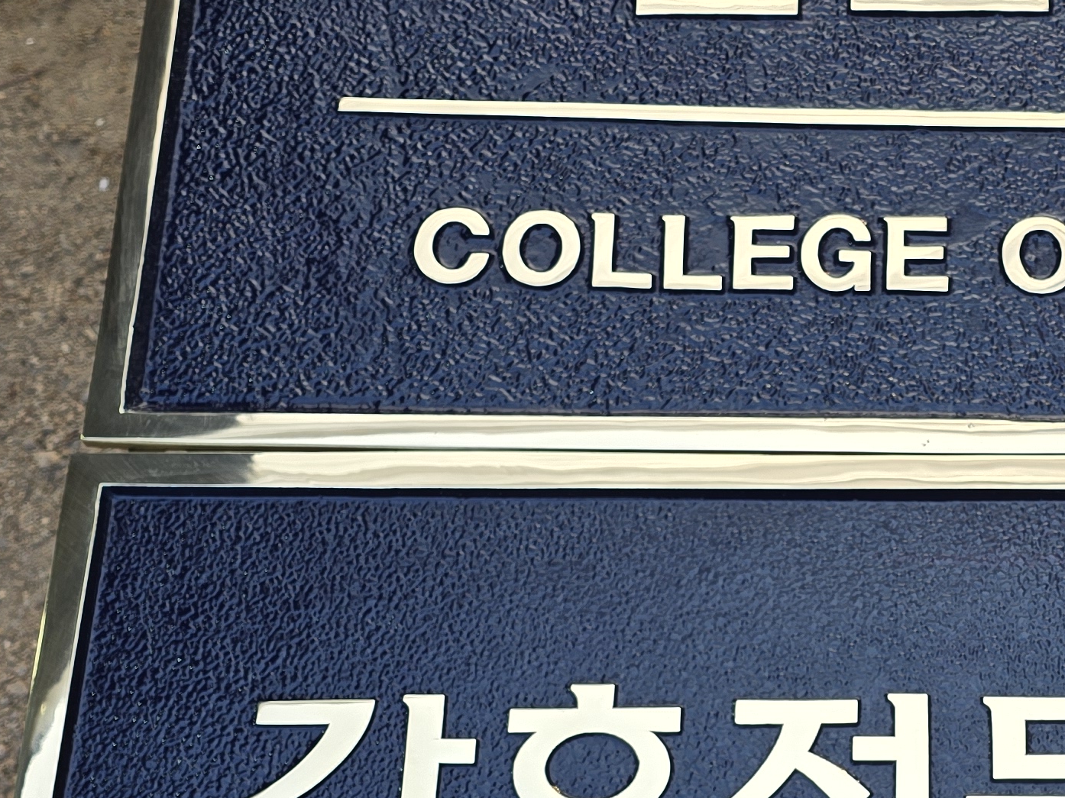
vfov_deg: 22.1
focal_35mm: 66
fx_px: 2030
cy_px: 576
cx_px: 954
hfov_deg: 28.3
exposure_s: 1/120
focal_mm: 6.3
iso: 25
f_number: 1.7
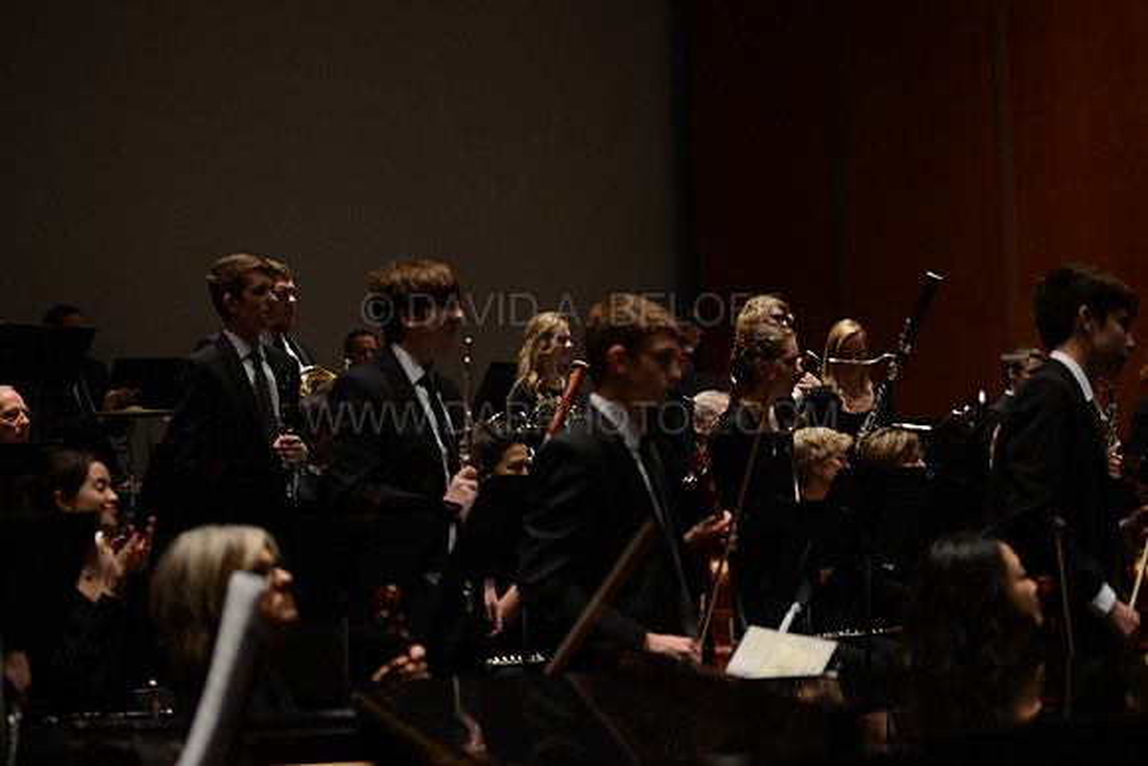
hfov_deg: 25.4
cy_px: 383
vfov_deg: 17.1
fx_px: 2552
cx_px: 574
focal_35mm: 80
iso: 1600
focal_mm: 80
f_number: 2.8
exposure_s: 1/250
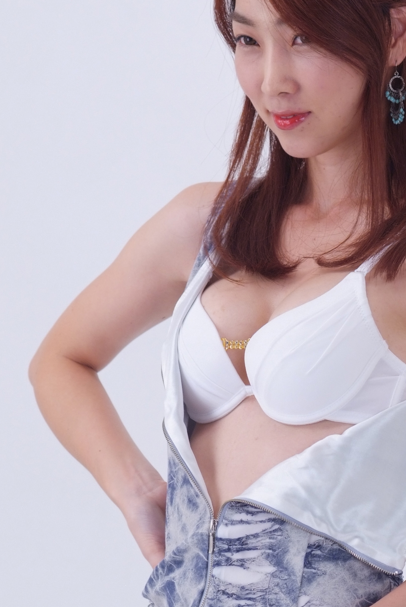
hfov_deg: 6.1
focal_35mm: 226
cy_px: 366
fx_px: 3812
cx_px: 260
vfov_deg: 9.1
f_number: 5
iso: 320
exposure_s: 1/160
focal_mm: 85
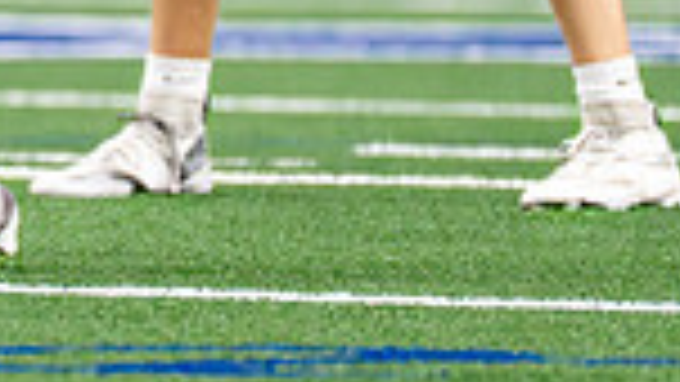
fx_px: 24418
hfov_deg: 1.6
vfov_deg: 0.9
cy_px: -201
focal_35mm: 1354
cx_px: -548
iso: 5000
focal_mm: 200
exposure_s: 1/1600
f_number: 2.8
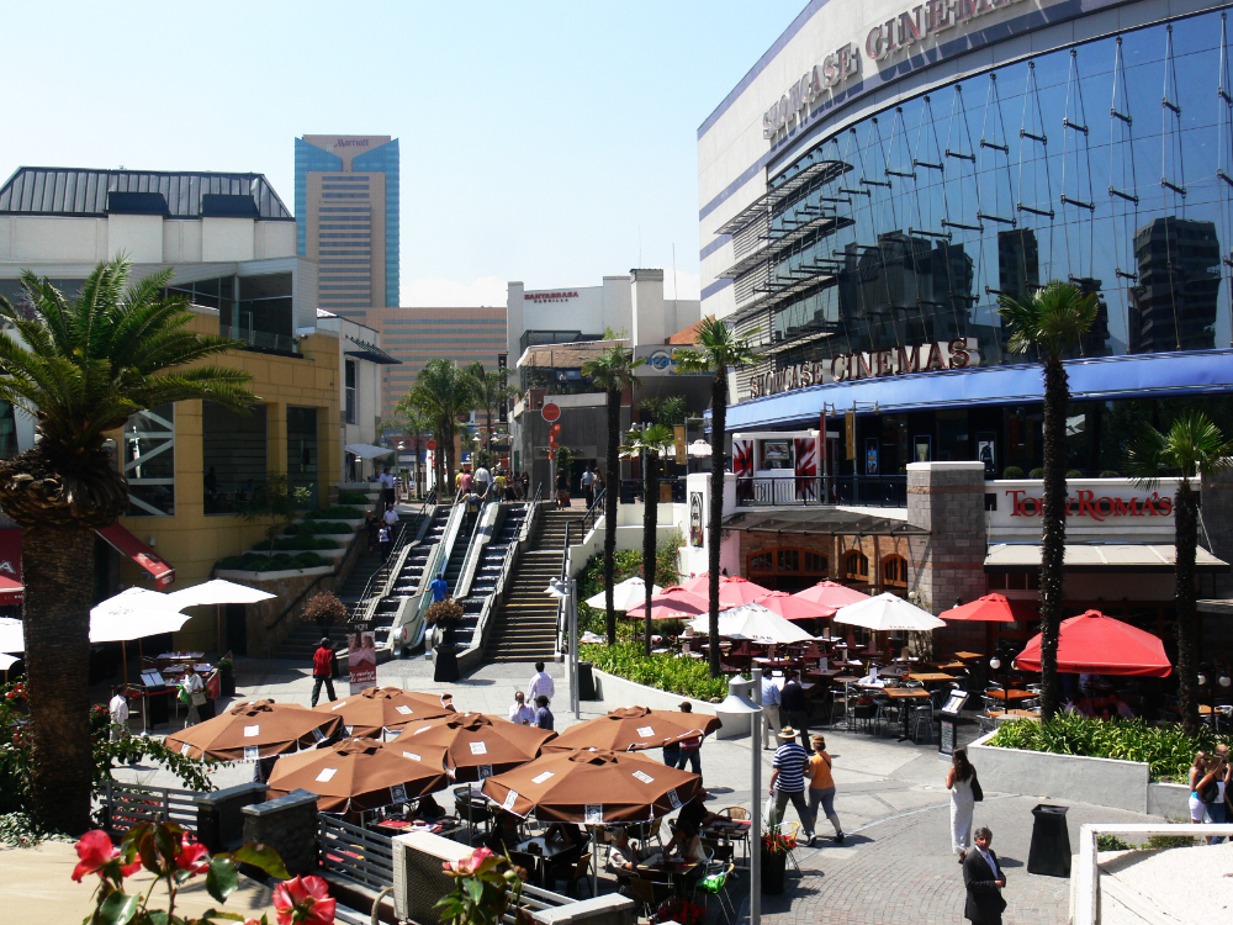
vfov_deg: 40.7
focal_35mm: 35
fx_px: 1247
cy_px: 462
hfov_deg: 52.6
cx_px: 616
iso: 80
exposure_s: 1/160
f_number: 5.6
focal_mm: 7.4
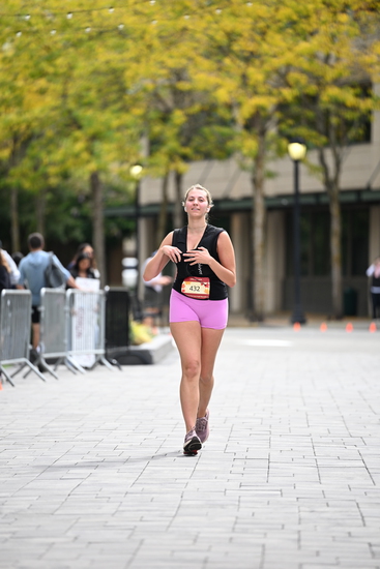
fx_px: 3164
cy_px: 284
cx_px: 190
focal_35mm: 200
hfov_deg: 6.9
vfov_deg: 10.3
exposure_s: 1/2500
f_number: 2.8
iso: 640
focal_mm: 200
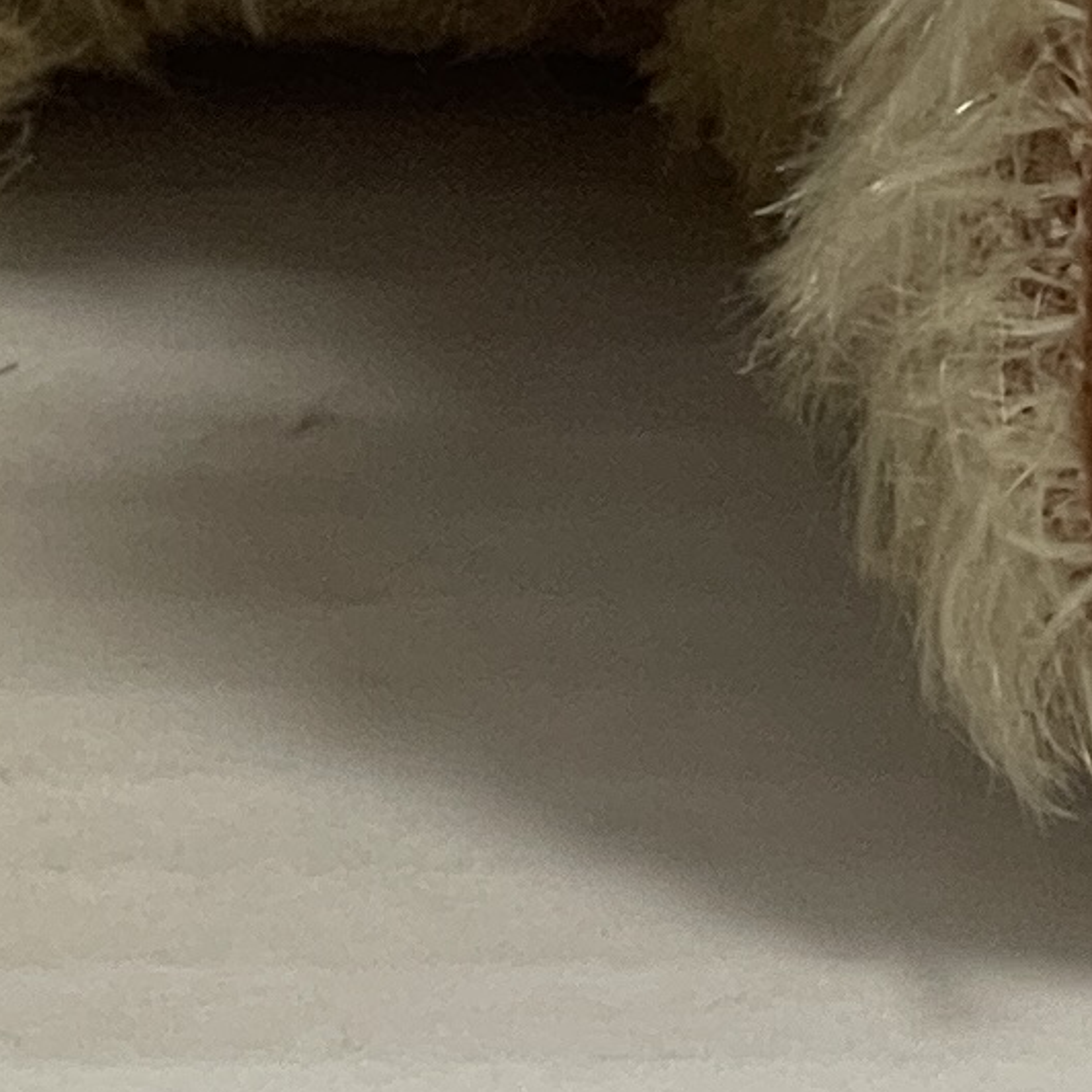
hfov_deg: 4.1
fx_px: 15311
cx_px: 741
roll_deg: -2.4
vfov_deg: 4.0
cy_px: -1901
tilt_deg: -16.9
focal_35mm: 429
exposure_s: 1/50
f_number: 2.2
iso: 160
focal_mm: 7.5
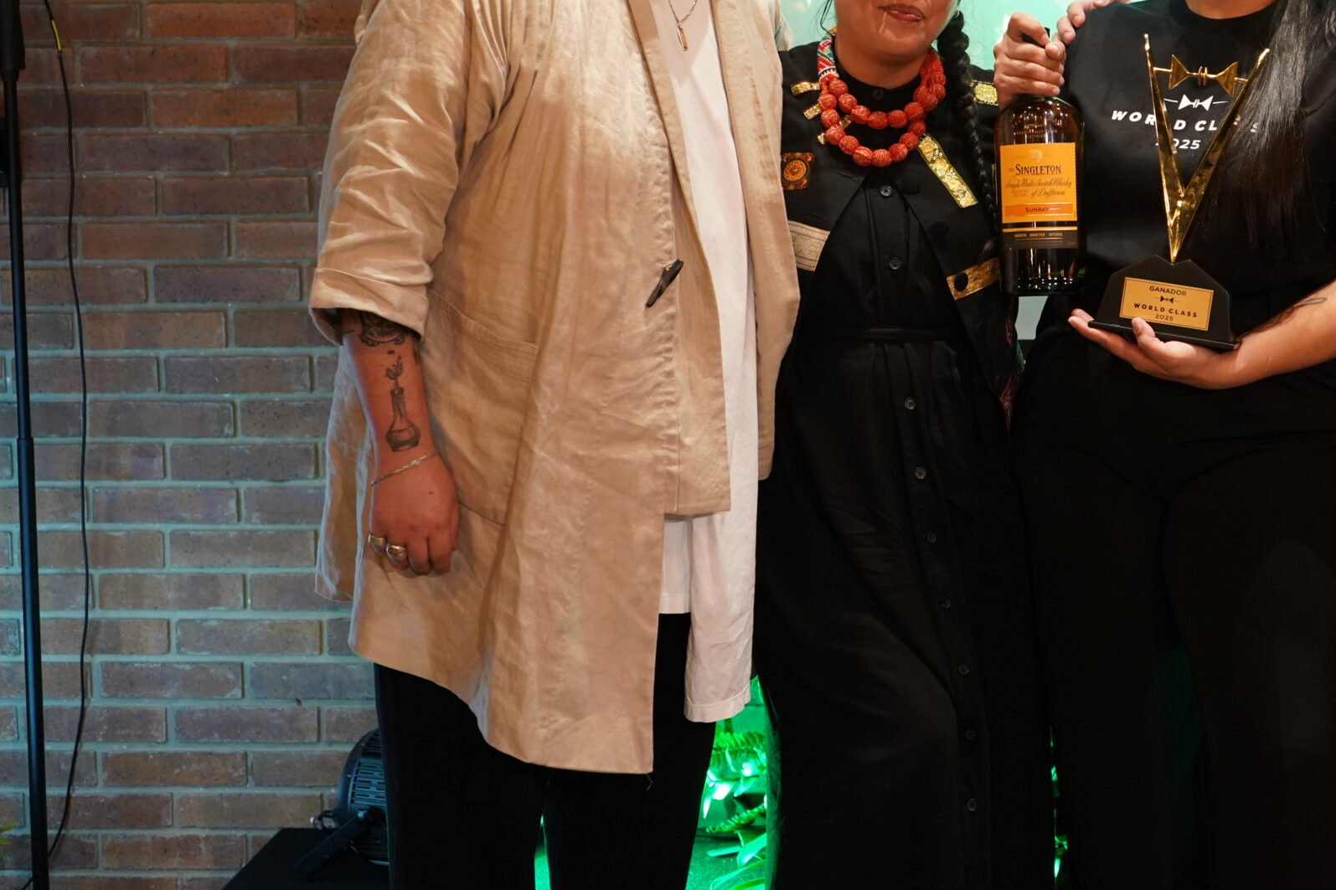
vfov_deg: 22.0
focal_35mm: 61
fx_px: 2263
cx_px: 1004
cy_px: 193
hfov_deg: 32.3
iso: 2500
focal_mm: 38
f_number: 4
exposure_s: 1/125
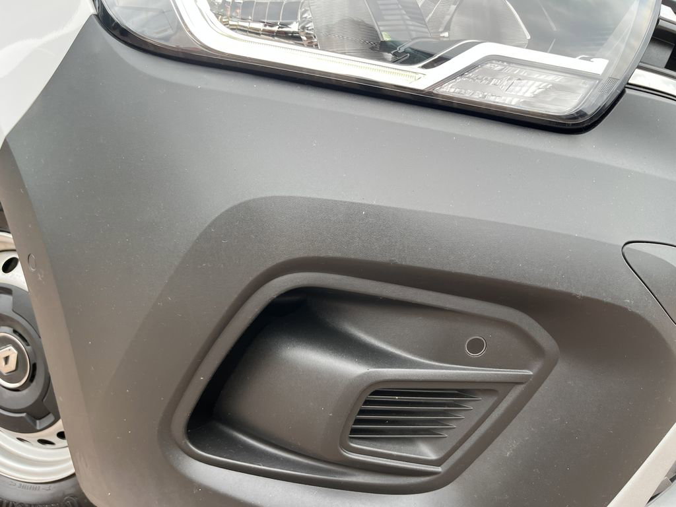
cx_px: 338
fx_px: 508
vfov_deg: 53.1
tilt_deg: -9.1
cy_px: 254
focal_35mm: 26
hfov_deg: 67.3
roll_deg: -2.5
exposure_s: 1/263
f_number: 1.6
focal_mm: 5.1
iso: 40
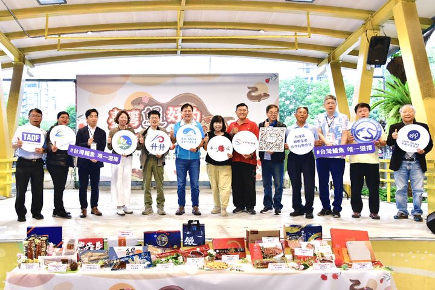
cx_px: 218
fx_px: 375
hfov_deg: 60.3
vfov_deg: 42.3
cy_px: 145
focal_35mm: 31
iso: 800
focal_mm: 31
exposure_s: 1/160
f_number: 5
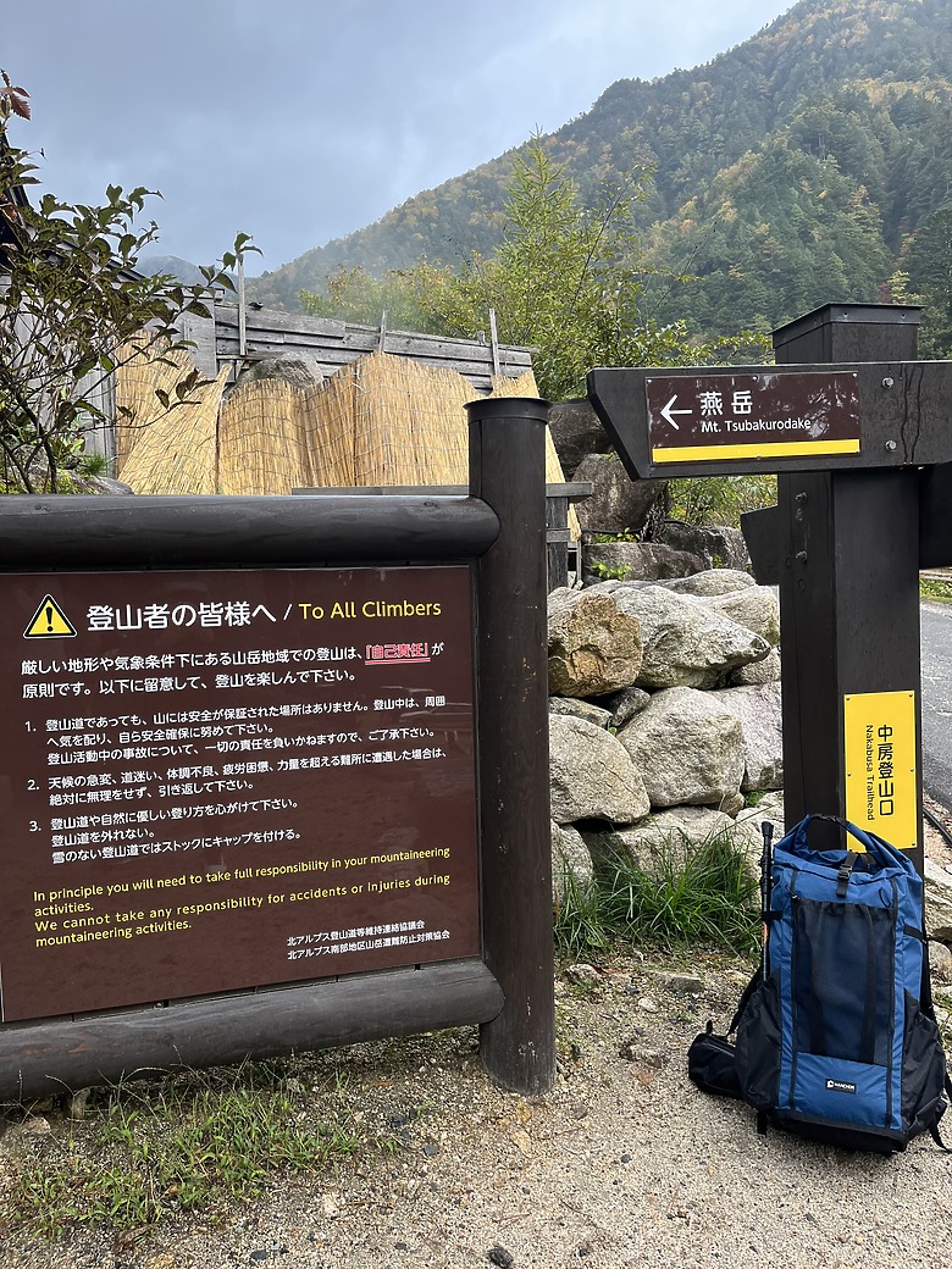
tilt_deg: -3.4
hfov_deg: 53.1
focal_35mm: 26
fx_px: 953
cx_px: 476
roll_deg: +0.5
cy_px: 634
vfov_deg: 67.3
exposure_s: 1/133
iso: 64
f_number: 1.6
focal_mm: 5.1
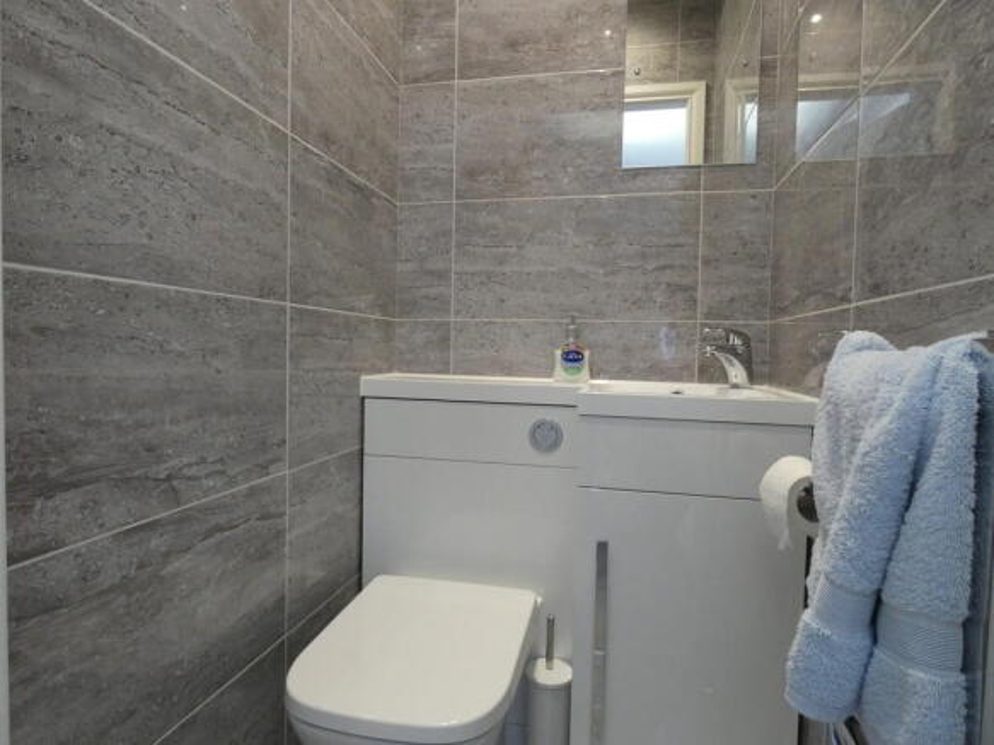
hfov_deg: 81.8
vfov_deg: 66.0
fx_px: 574
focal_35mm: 20
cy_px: 372
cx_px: 497
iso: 500
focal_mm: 3.6
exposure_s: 1/60
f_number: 2.8
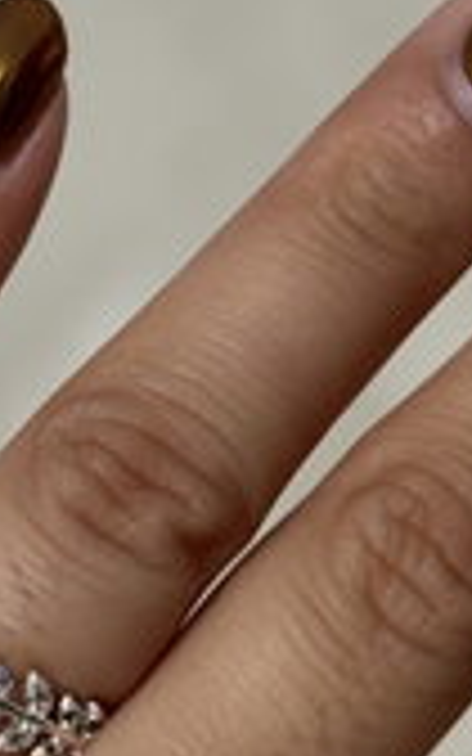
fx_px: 3314
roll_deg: +0.5
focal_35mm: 161
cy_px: 461
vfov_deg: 13.0
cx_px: -9
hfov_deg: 8.1
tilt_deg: +1.4
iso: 80
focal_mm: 6.76
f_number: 1.78
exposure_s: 1/121
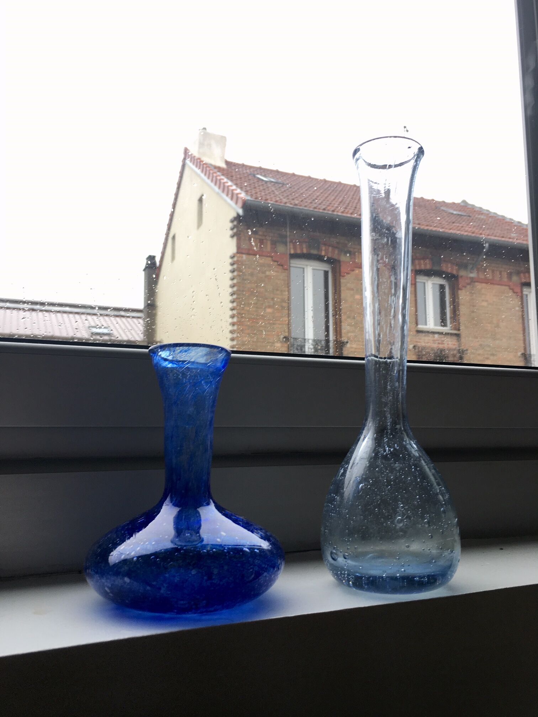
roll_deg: -0.3
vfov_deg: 61.7
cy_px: 358
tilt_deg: +8.1
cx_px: 269
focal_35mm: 29
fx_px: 601
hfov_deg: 48.2
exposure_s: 1/50
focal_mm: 4.15
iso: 25
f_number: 2.2
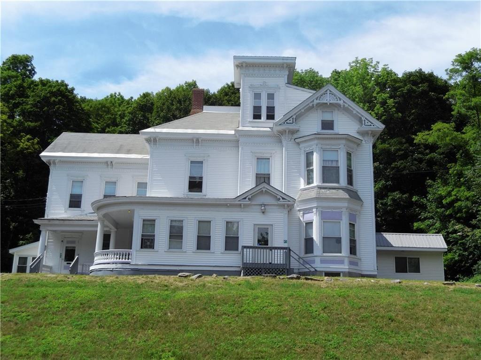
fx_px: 583
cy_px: 180
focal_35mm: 42
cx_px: 240
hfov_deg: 44.8
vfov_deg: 34.3
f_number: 4.2
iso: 100
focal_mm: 7.6
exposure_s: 1/1000
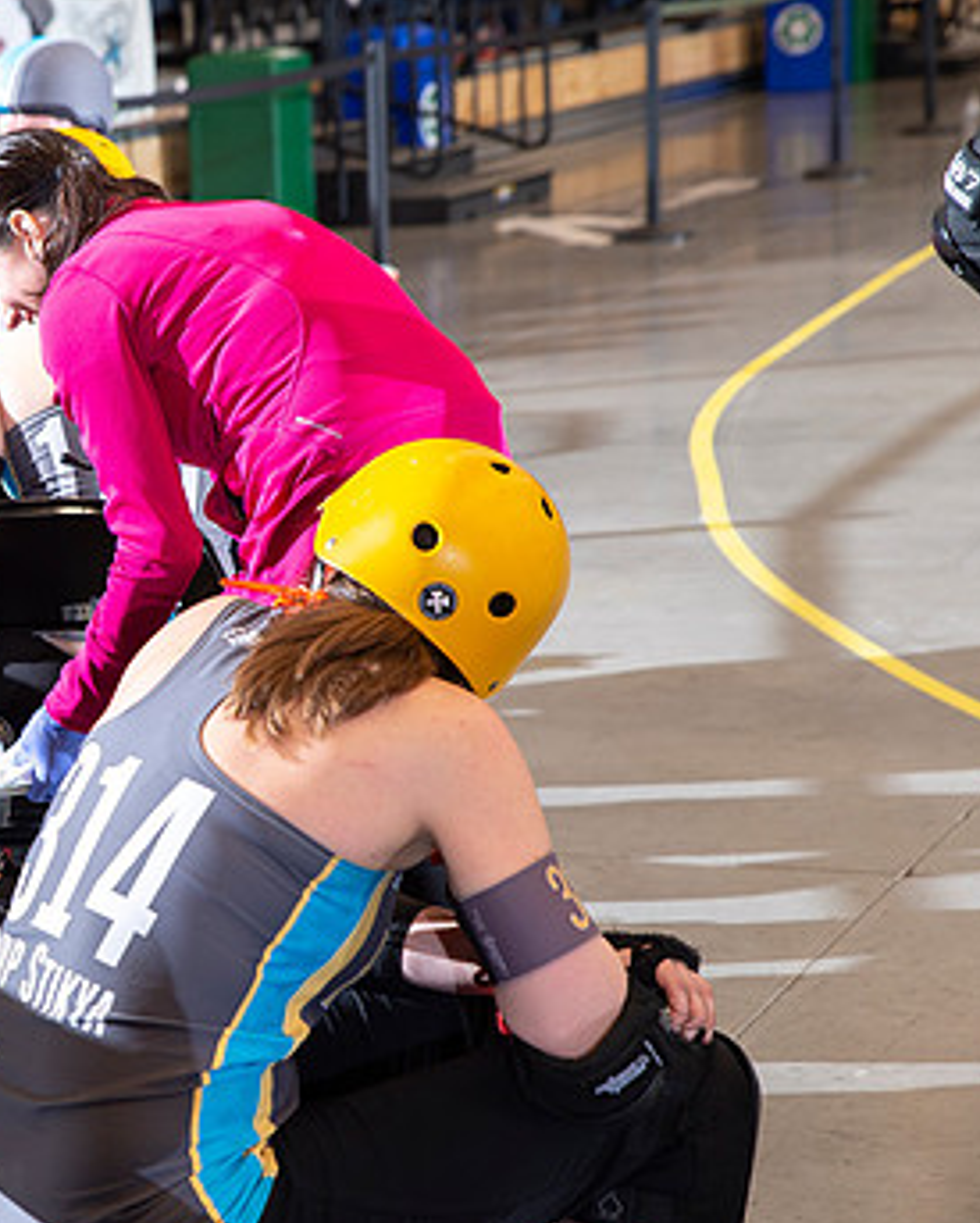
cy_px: 622
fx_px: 4019
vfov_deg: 17.3
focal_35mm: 111
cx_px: -18
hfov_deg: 13.7
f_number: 5.6
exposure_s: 1/160
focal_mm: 70
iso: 640
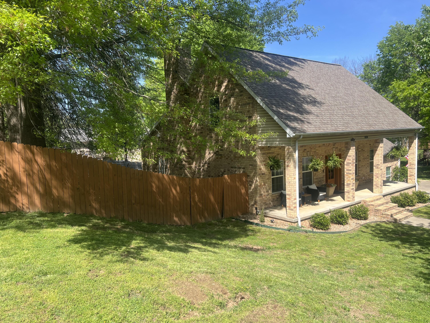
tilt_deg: -5.3
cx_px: 215
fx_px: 323
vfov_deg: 53.1
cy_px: 162
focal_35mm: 26
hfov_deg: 67.3
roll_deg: +2.6
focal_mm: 5.7
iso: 50
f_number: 1.5
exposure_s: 1/1751
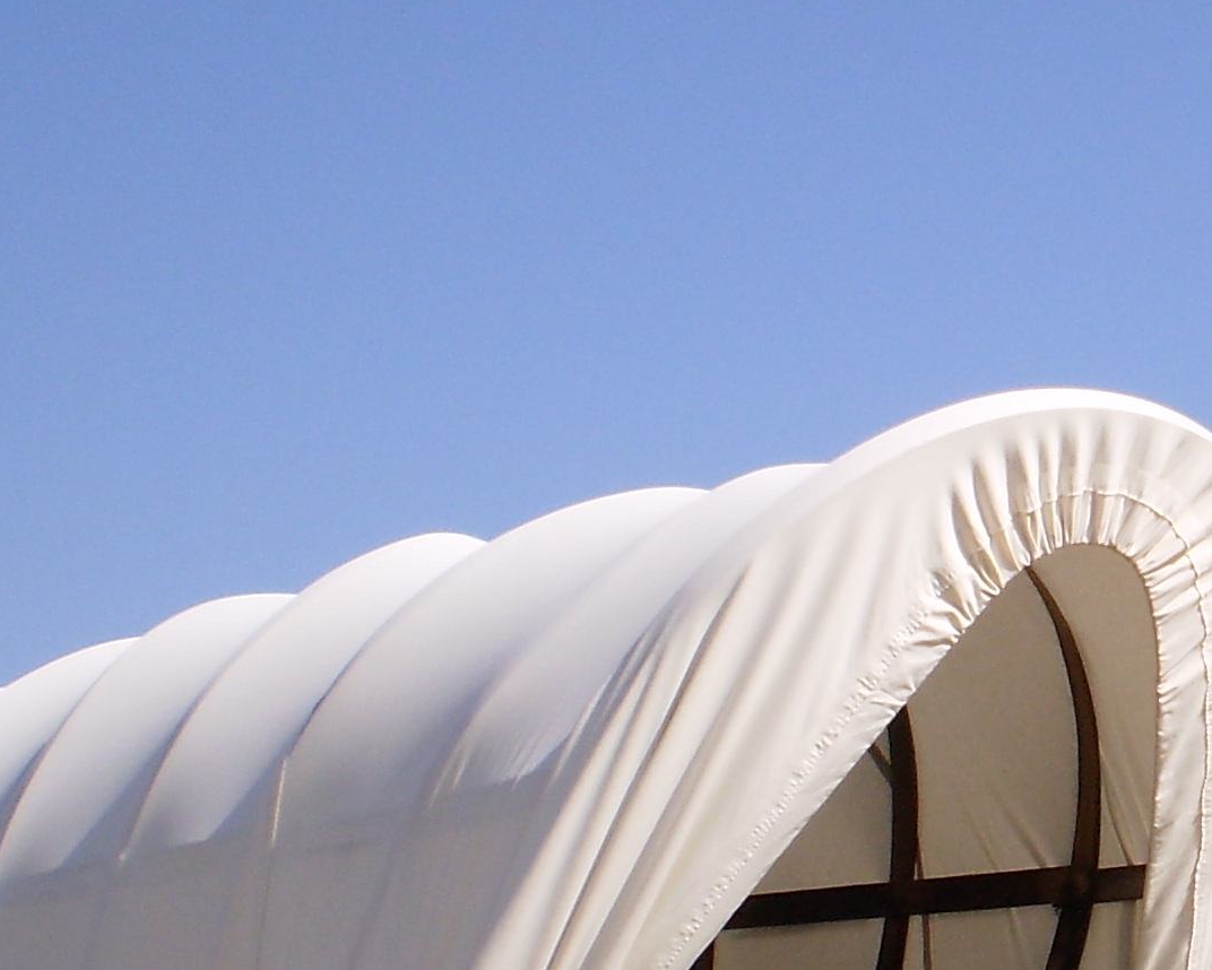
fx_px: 3839
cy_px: 542
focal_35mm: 107
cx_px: 1425
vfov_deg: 14.4
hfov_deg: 17.2
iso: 64
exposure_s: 1/800
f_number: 4.6
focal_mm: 6.3
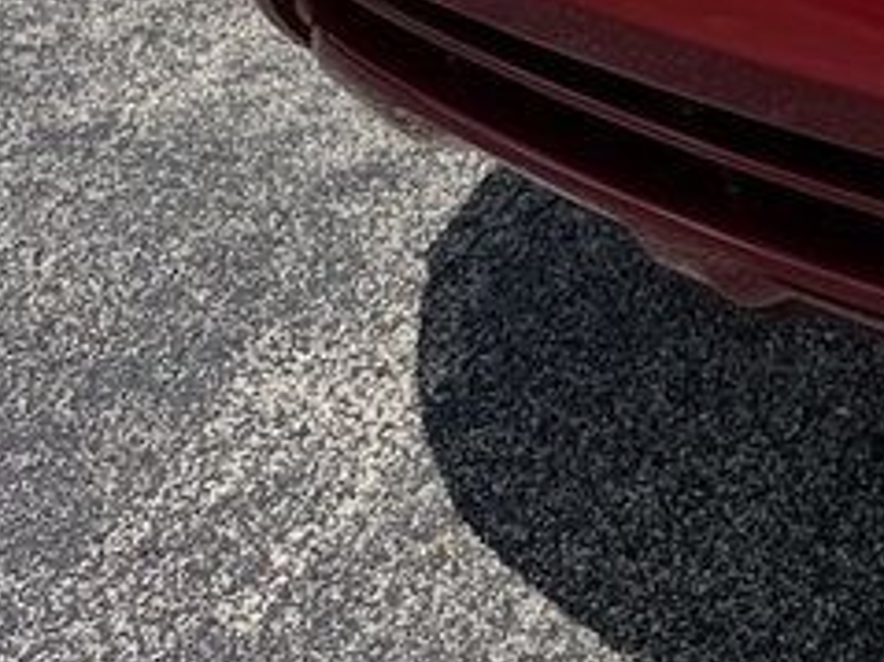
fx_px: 2629
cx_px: 1679
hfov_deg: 15.7
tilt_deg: -14.3
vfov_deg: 12.9
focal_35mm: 103
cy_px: -566
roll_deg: +1.5
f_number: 1.78
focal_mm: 6.76
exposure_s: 1/3759
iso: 80
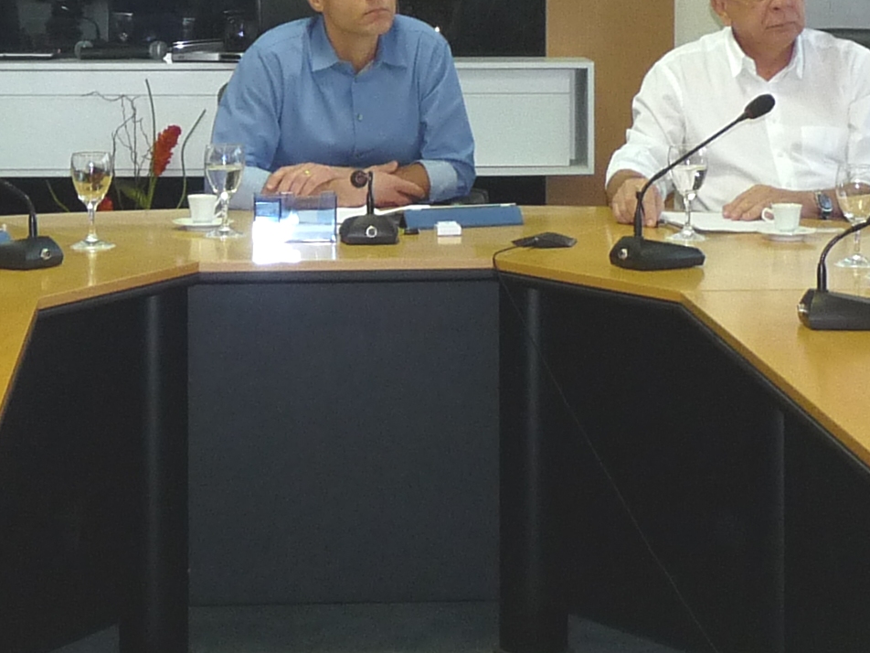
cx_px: 417
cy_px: -145
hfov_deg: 16.3
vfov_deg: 12.0
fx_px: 3041
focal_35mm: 121
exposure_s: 1/30
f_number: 3
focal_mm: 5.8
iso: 200
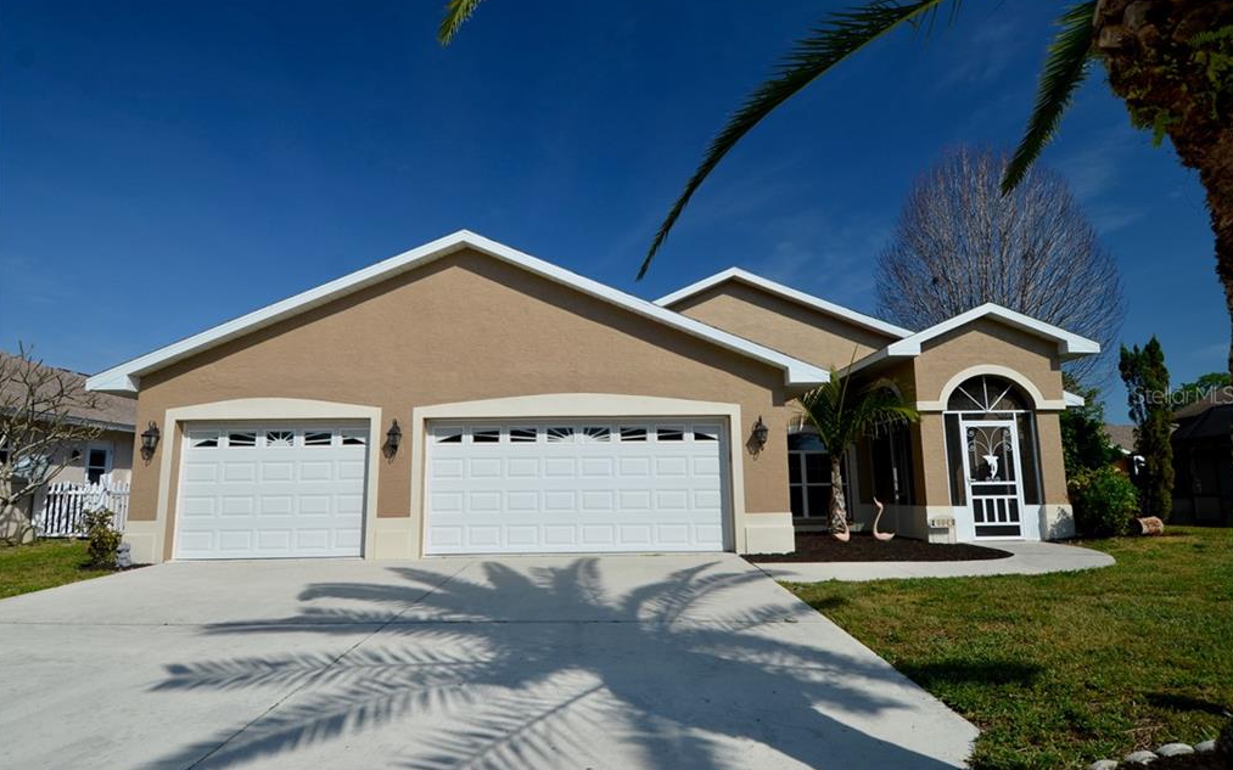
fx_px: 1243
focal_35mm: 37
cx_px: 617
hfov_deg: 52.8
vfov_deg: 34.4
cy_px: 395
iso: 100
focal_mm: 24
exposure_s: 1/250
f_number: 8
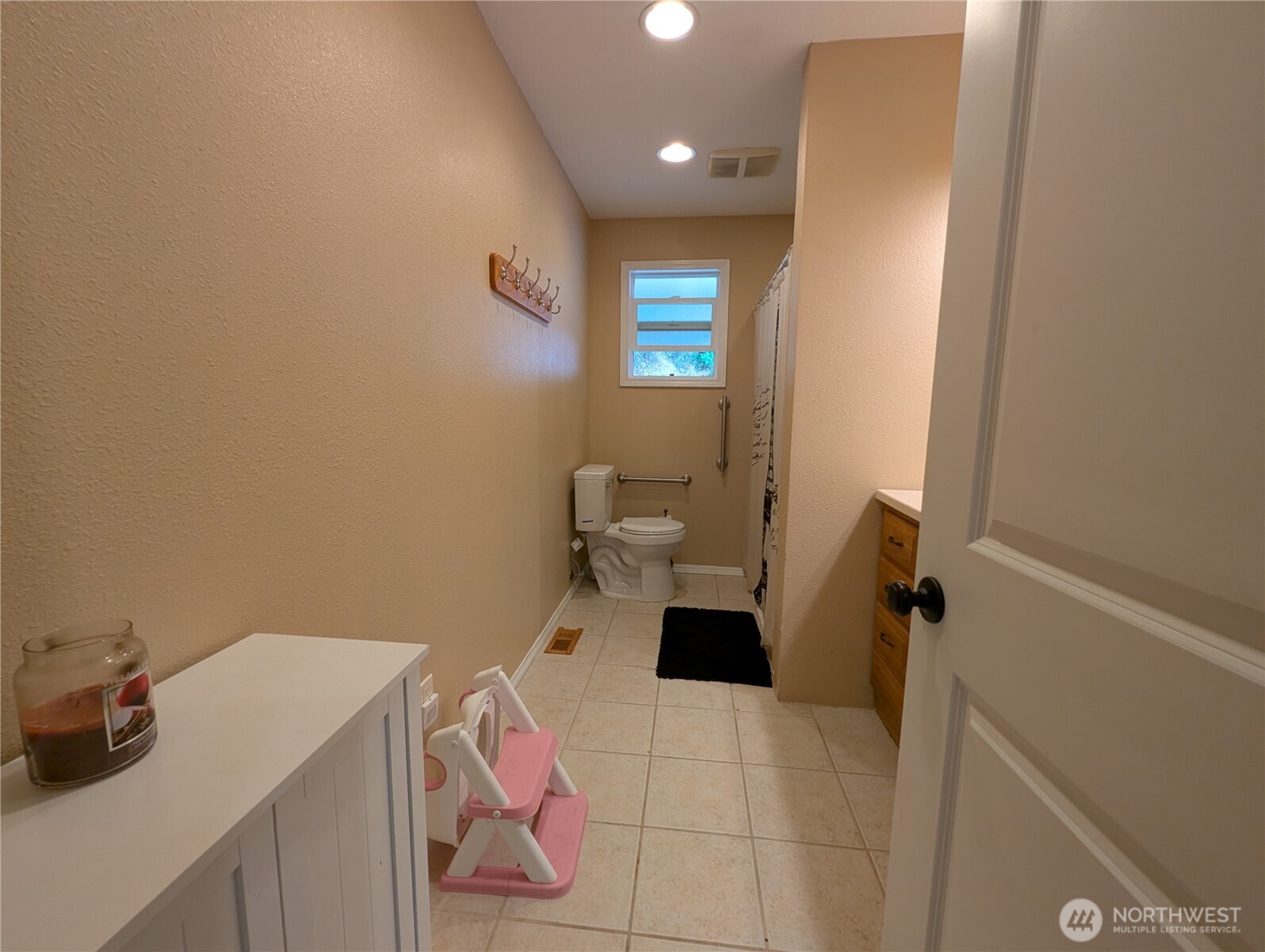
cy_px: 476
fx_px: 476
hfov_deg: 106.1
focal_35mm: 13
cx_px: 632
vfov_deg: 90.0
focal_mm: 1.95
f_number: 2.2
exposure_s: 1/30
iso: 62
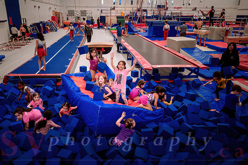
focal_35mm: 30
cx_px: 114
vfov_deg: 43.4
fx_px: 208
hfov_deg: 61.6
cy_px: 87
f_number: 2.8
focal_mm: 27.5
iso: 1600
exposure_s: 1/400
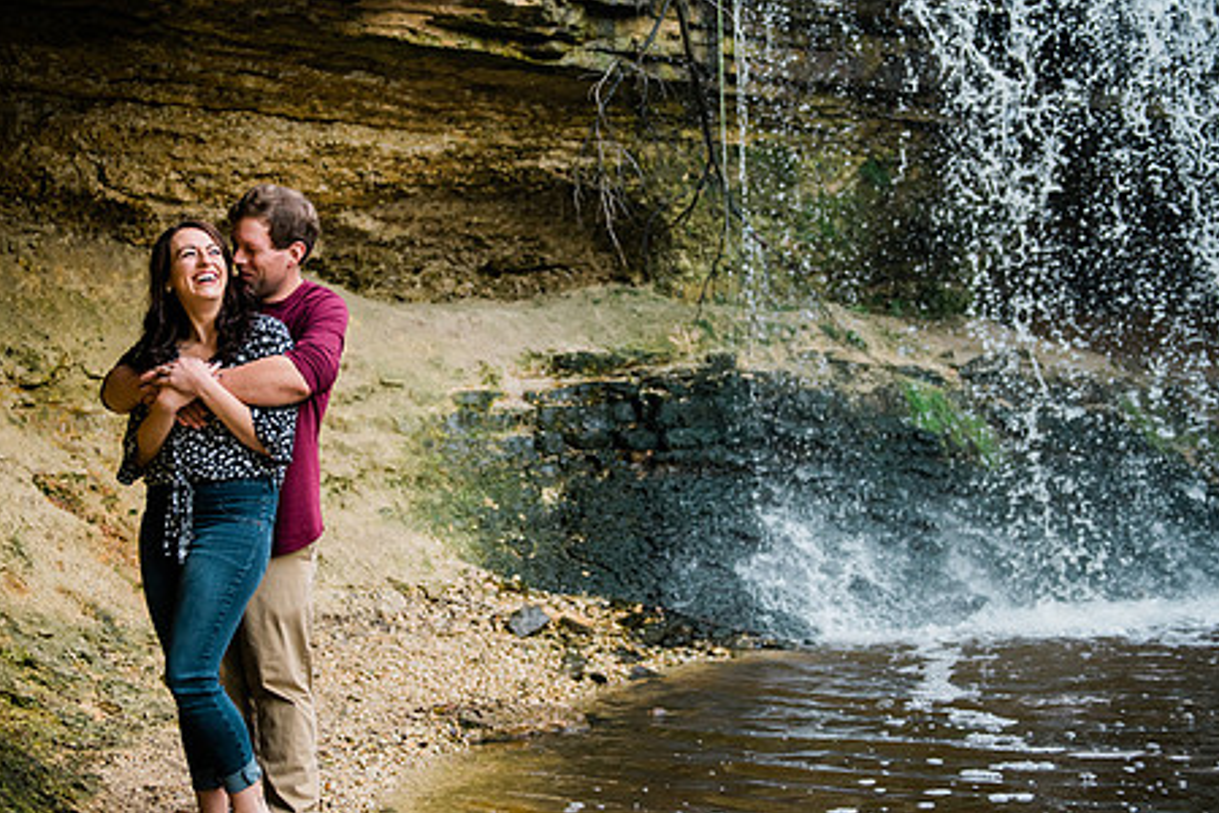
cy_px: 411
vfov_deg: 27.5
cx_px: 523
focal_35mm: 49
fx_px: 1659
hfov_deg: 40.3
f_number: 2.8
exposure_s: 1/500
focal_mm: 38
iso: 400
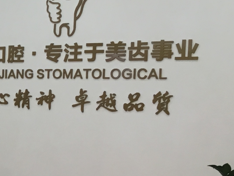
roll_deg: -1.0
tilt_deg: -2.7
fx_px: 737
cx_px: -188
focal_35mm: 109
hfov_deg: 15.5
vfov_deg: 13.6
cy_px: 124
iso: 80
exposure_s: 1/33
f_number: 2.2
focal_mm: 4.15
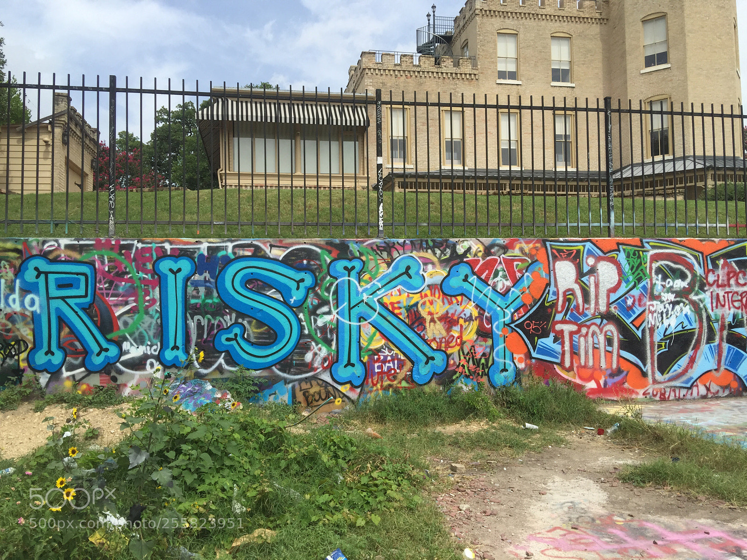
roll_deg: +0.3
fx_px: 626
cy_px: 280
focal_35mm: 29
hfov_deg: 61.7
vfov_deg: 48.2
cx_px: 374
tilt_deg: +3.6
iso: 32
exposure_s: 1/1582
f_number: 2.2
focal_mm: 4.15
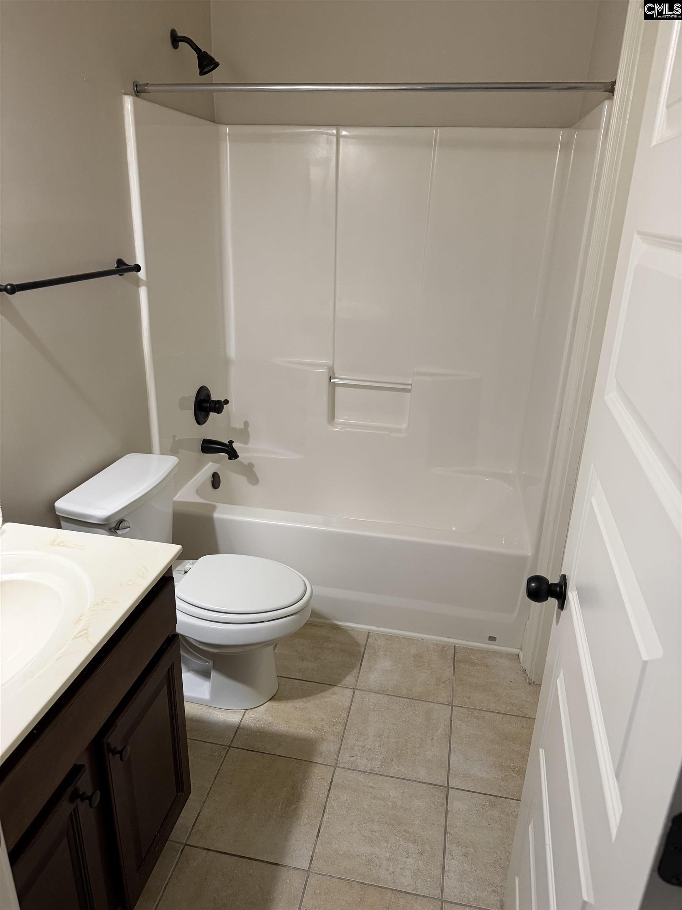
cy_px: 455
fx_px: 630
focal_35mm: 24
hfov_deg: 56.8
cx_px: 341
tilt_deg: -20.9
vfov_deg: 71.6
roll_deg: -2.7
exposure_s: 1/60
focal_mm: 6.76
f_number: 1.78
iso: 320
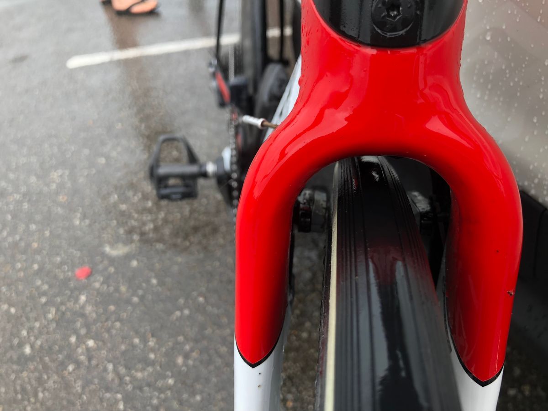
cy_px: 206
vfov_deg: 49.7
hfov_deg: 63.4
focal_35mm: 28
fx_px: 443
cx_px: 274
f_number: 1.8
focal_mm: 3.99
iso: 20
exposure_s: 1/132
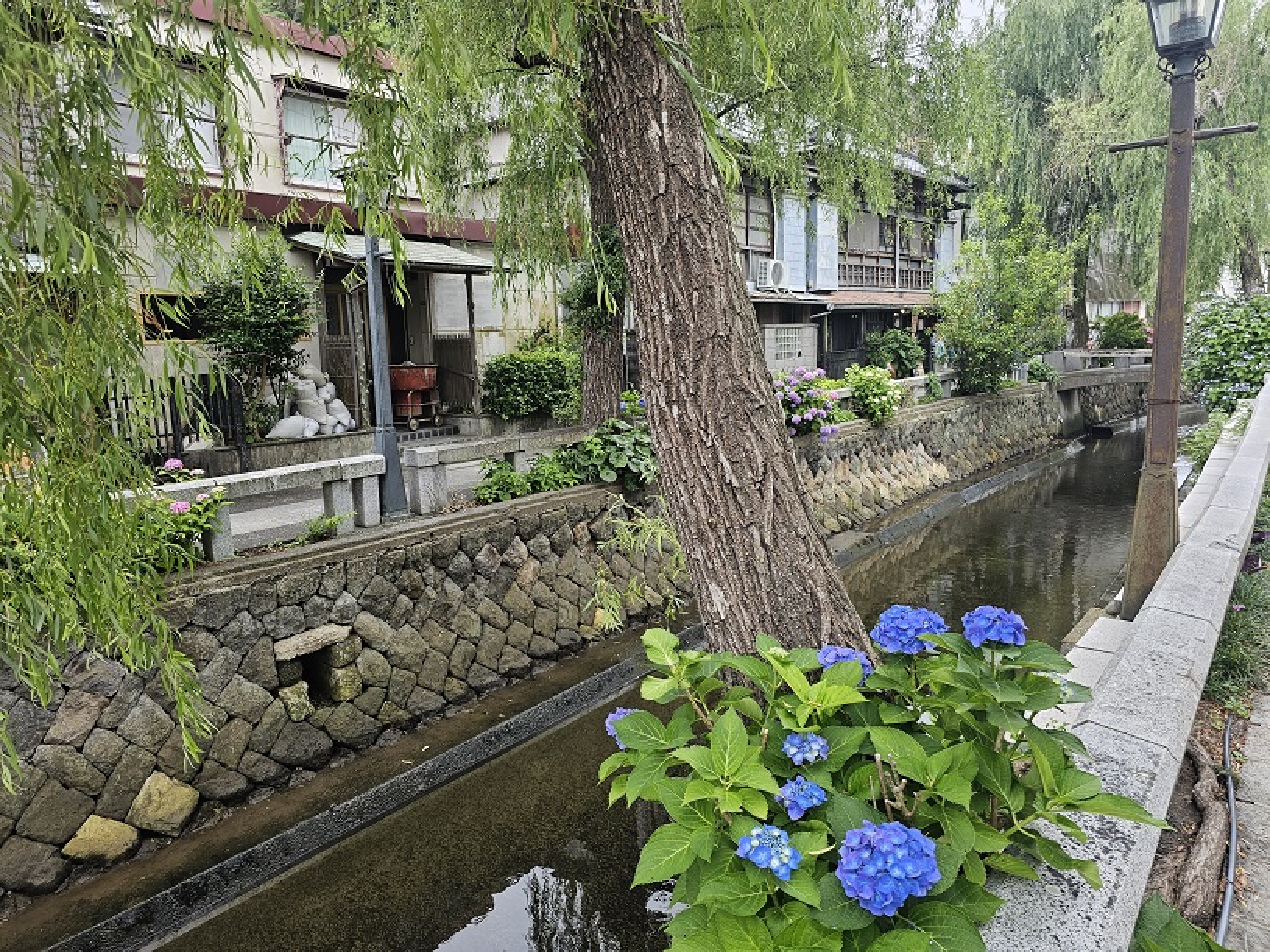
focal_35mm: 23
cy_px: 476
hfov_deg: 73.9
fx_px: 844
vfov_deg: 58.9
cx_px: 635
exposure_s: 1/100
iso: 32
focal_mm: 6.3
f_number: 1.7
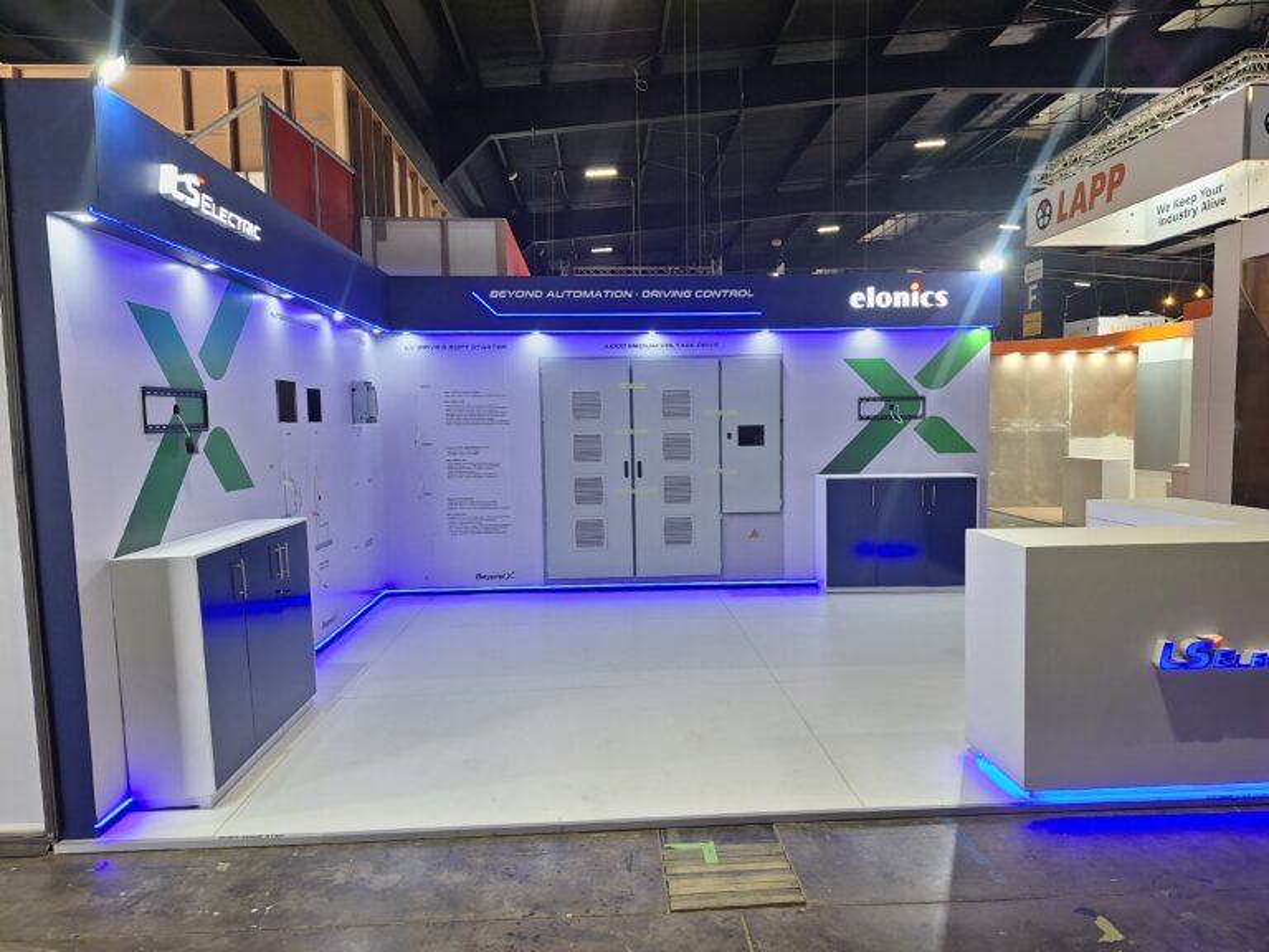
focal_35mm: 23
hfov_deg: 73.9
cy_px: 476
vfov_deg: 58.9
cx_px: 634
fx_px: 843
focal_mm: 5.54
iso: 64
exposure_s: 1/50
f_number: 1.8
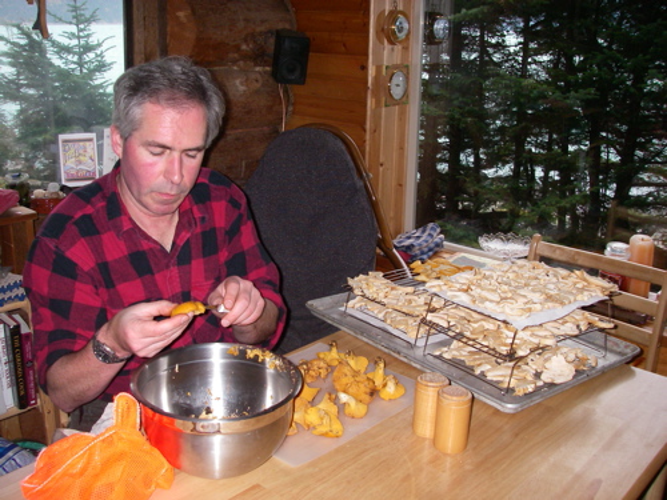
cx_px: 334
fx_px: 732
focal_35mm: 38
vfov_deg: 37.7
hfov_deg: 49.0
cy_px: 250
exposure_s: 1/40
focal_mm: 6.3
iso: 200
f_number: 3.3
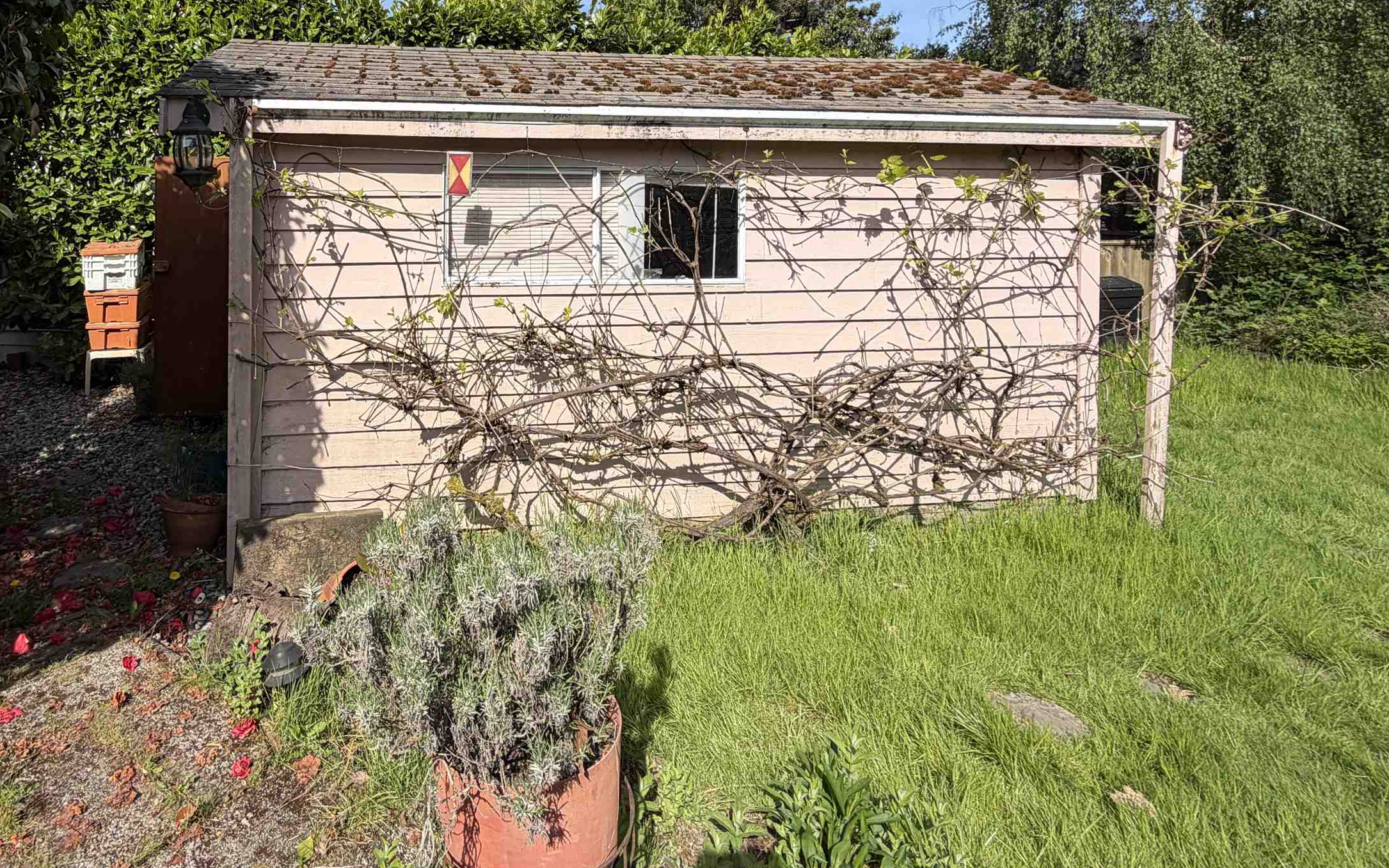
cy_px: 198
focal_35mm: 21
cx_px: 500
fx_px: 795
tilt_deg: -1.1
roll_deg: +1.2
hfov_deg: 80.4
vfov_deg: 54.1
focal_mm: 2.22
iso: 20
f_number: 2.2
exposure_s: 1/770
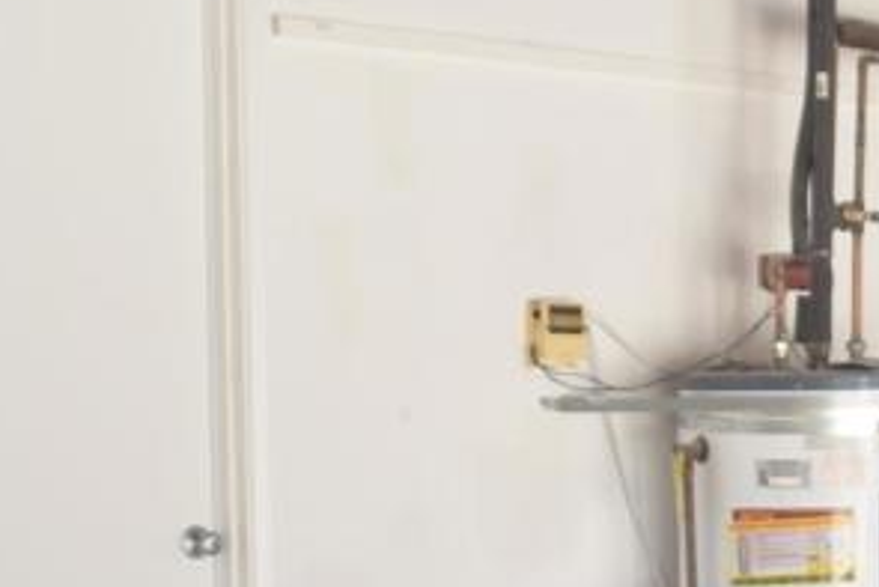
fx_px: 2711
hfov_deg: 17.6
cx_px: 1031
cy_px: 588
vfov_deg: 12.2
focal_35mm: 111
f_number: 5.6
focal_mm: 32
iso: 400
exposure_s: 1/125
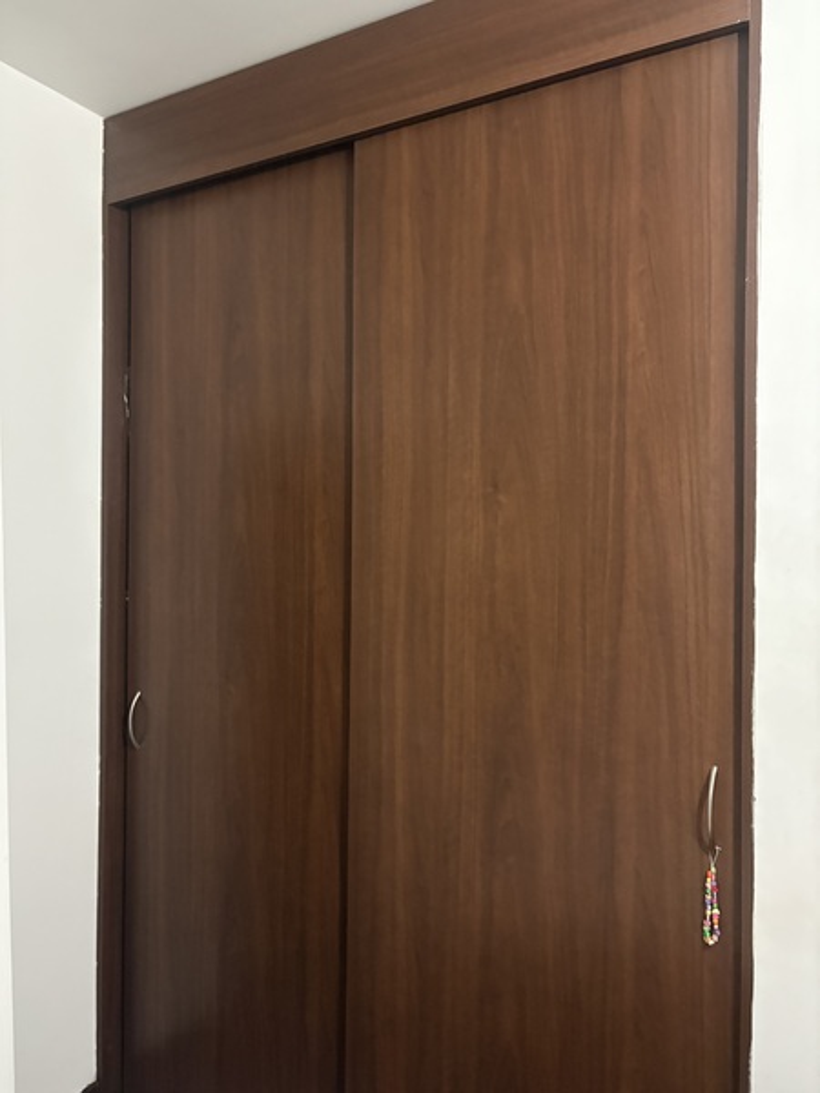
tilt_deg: +0.3
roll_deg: -0.8
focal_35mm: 26
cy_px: 546
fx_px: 821
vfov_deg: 67.3
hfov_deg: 53.1
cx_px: 410
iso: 800
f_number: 1.6
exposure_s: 1/30
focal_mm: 5.96
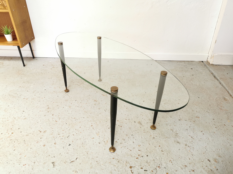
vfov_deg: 51.4
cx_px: 116
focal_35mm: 27
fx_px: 182
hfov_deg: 65.3
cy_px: 87
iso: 100
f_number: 1.8
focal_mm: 5.58
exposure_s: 1/100
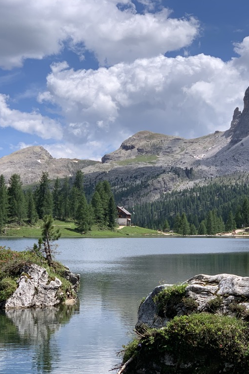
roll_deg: -0.7
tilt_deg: +4.7
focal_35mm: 73
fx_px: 757
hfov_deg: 18.7
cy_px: 187
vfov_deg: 27.7
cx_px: 124
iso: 16
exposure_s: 1/1653
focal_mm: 6
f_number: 2.4
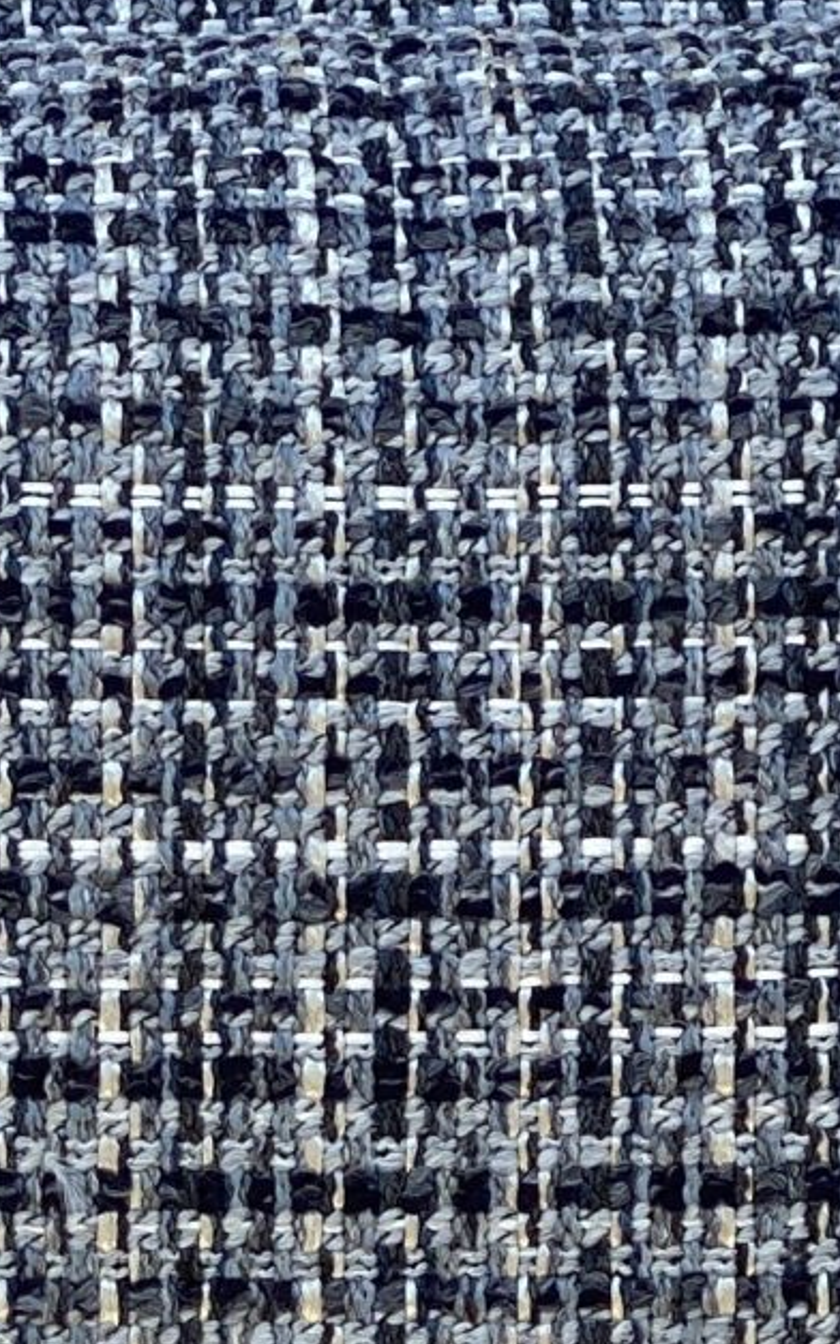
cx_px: 105
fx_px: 8239
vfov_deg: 9.2
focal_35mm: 225
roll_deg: +0.3
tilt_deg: -17.7
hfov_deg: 5.8
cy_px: 1563
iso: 32
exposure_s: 1/122
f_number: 2
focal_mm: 6
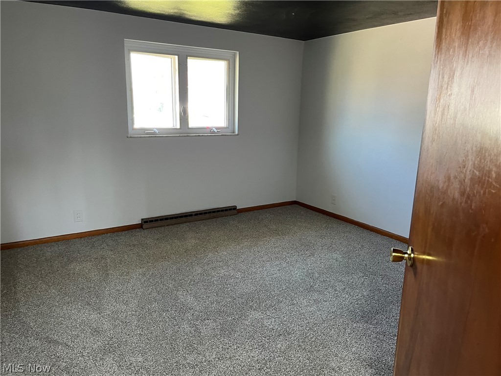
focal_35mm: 26
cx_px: 250
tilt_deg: -13.9
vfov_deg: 53.1
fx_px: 376
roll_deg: -2.1
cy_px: 188
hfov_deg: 67.3
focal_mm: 5.1
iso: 200
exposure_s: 1/60
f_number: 1.6
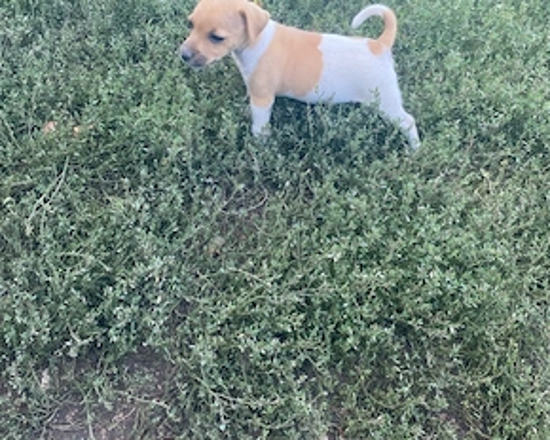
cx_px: 269
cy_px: 148
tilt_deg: -39.9
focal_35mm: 35
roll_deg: +0.6
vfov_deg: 41.7
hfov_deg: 51.5
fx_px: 570
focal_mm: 4.25
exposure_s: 1/121
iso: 100
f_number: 1.8
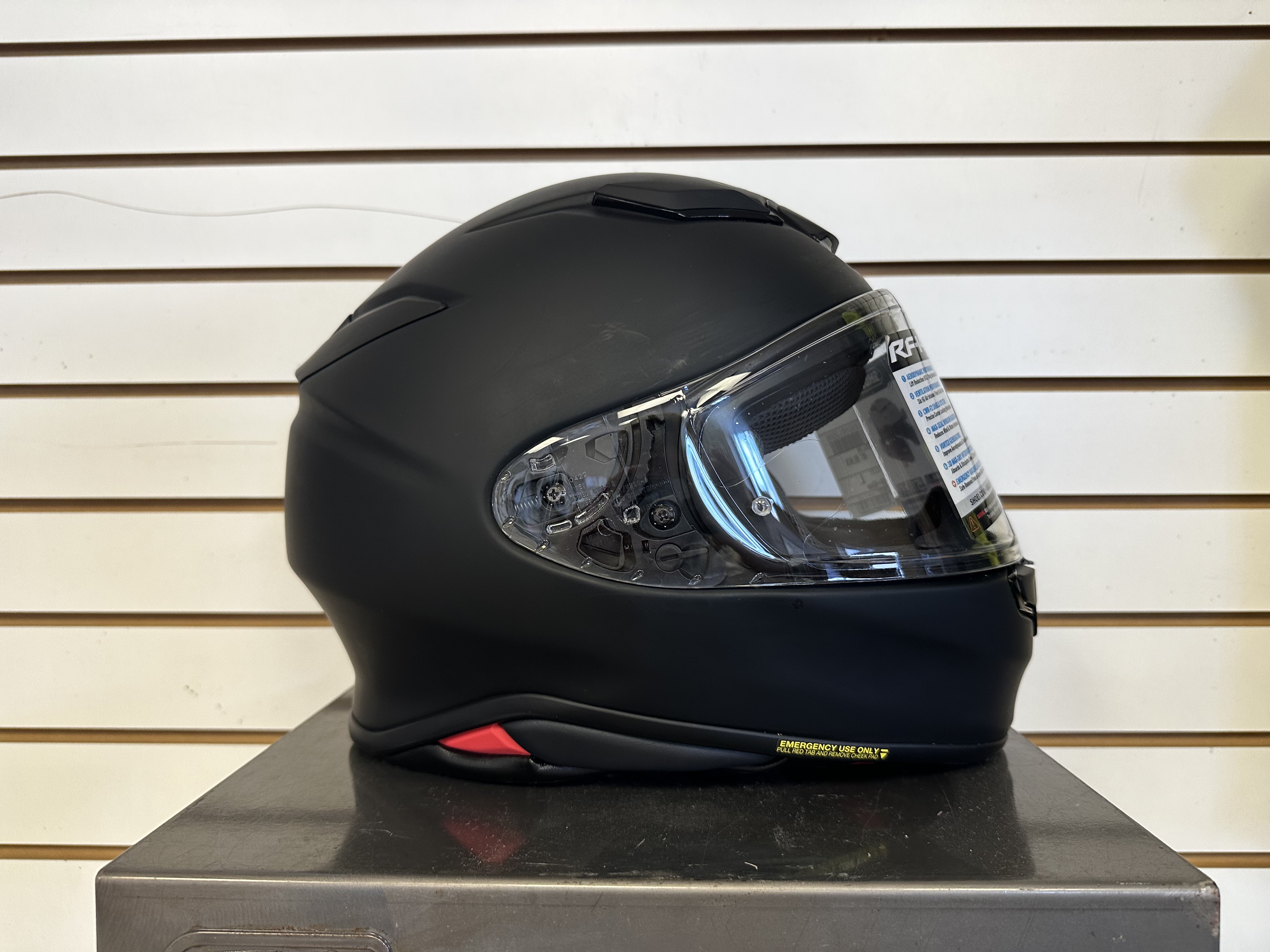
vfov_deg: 56.8
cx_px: 635
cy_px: 476
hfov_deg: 71.6
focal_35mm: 24
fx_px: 881
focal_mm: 6.86
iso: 160
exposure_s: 1/60
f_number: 1.78
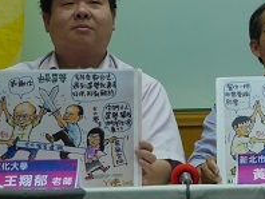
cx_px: 317
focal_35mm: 180
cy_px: 29
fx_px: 1380
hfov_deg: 10.8
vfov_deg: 8.2
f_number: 2.8
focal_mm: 21
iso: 200
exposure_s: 1/125
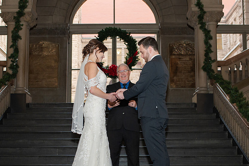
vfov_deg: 22.5
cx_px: 111
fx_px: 413
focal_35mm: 60
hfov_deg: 33.6
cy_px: 125
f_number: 3.5
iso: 1000
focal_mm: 35
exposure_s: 1/200
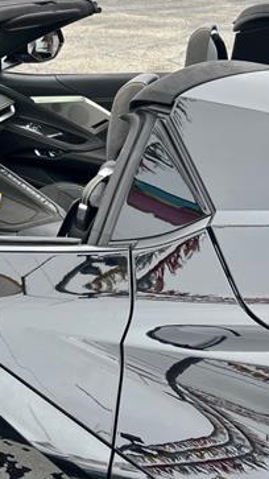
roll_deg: +2.5
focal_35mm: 50
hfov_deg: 23.4
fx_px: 634
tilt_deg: -21.6
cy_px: 176
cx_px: 34
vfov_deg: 41.0
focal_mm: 5.7
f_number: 1.5
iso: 40
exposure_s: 1/193
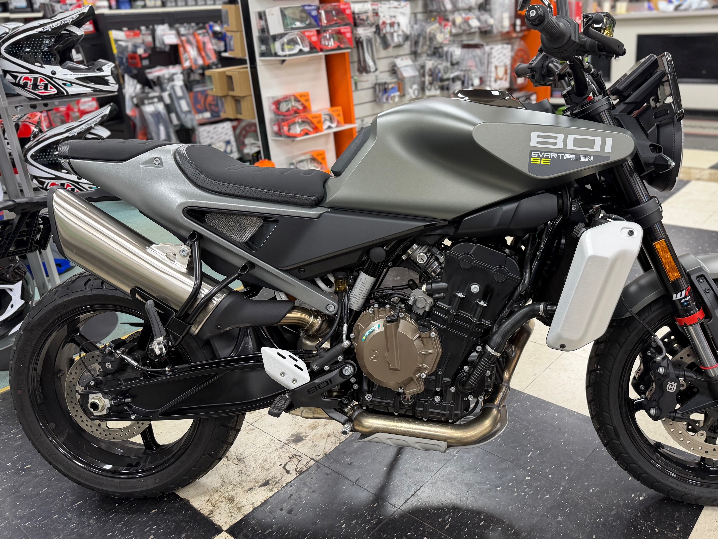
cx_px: 420
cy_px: 245
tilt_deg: -21.1
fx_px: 602
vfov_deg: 48.2
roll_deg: +3.9
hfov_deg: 61.3
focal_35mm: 29
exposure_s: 1/60
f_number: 1.78
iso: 160
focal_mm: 6.76
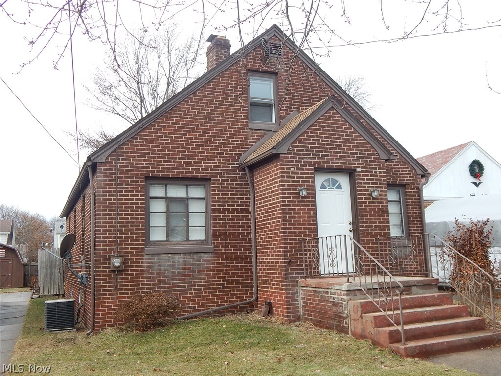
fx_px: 492
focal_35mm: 34
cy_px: 188
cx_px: 250
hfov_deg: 54.0
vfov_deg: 41.8
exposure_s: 1/320
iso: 125
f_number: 3.3
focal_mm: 6.1
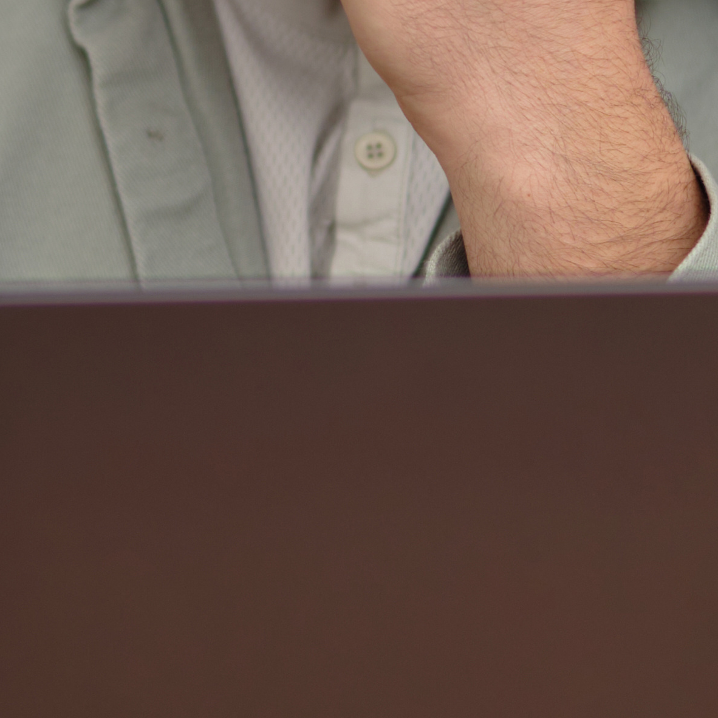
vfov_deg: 4.6
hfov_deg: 4.6
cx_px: 125
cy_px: 138
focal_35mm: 377
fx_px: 8847
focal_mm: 56
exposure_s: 1/250
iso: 80
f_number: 1.4
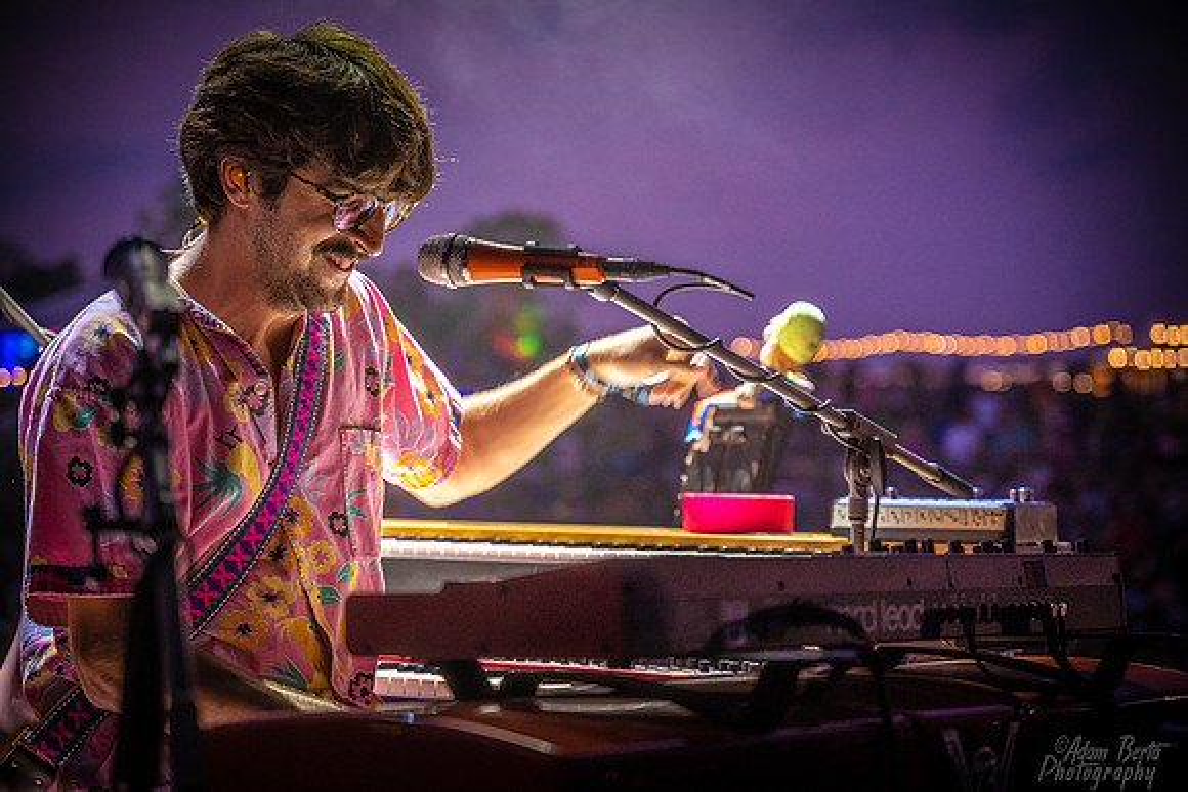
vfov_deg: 18.2
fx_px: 2475
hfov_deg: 27.0
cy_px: 396
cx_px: 594
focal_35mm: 75
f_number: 3.5
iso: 1600
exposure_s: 1/125
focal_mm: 75
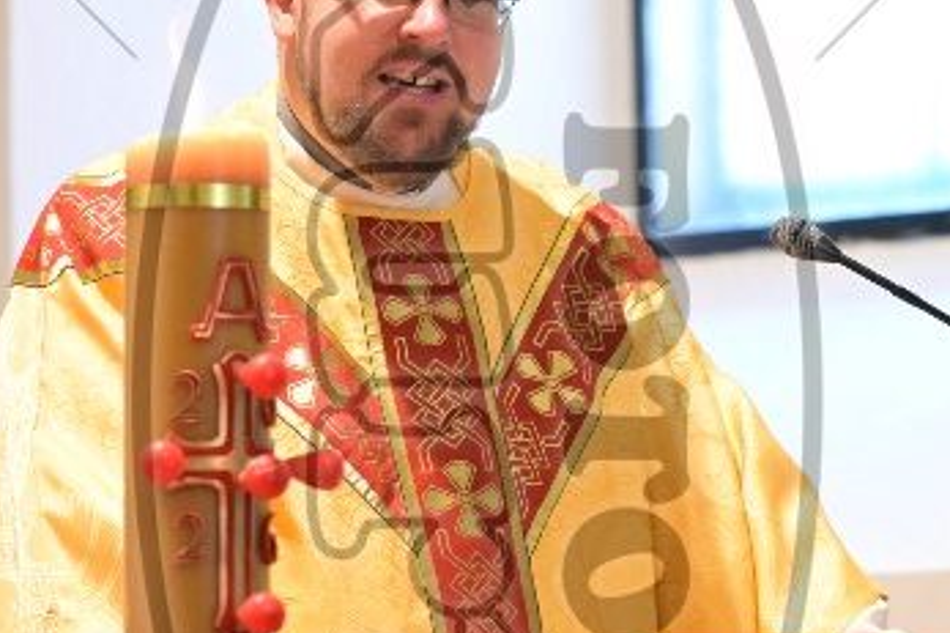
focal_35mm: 225
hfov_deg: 9.2
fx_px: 5934
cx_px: 475
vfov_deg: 6.1
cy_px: 400
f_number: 4.5
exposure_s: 1/125
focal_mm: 120
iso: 5000
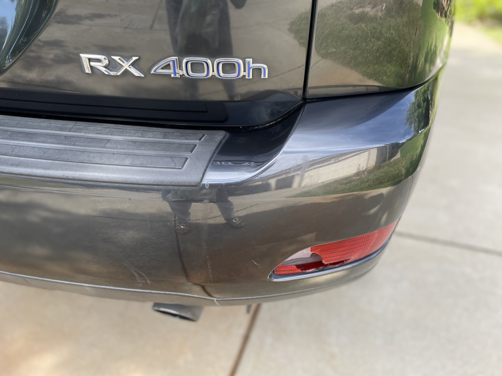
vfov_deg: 53.1
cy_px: 188
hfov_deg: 67.3
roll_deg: -1.5
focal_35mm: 26
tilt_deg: -31.3
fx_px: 377
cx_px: 251
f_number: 1.6
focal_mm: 4.2
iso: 50
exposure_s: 1/530
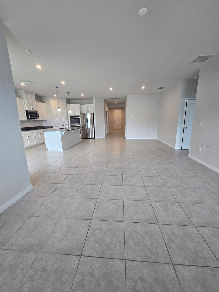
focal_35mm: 13
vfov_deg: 106.2
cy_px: 146
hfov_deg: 89.9
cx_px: 110
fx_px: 110
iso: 100
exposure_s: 1/60
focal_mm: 2.2
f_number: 2.2
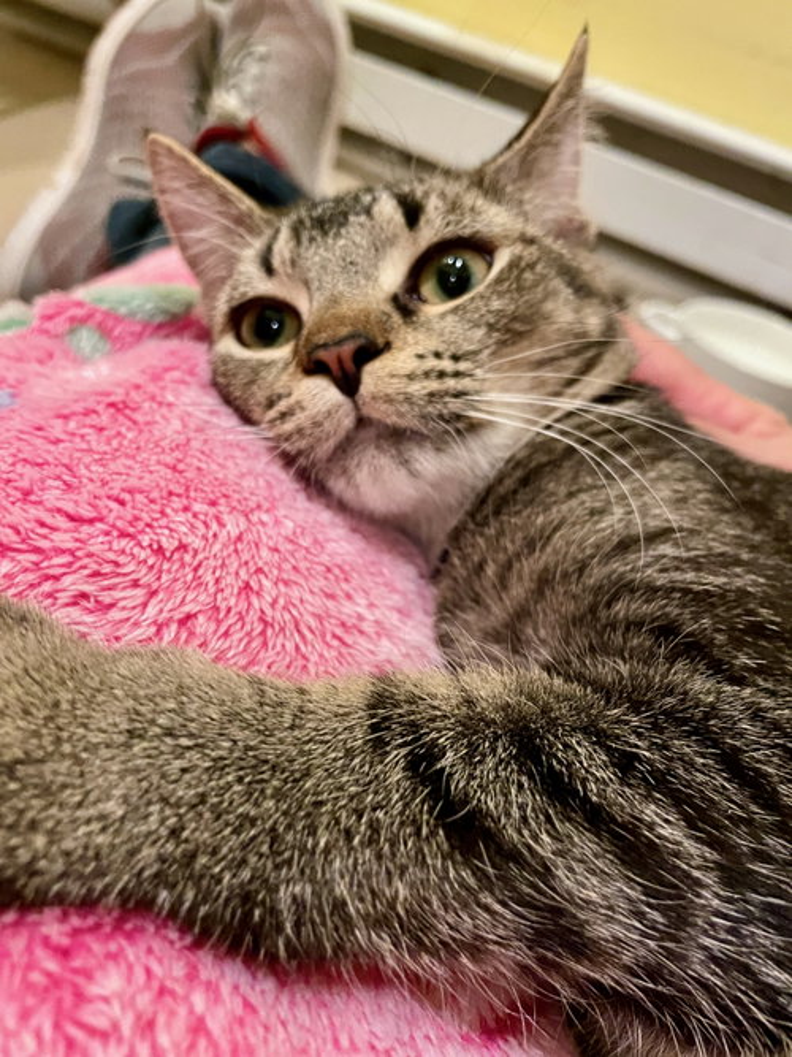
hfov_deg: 53.0
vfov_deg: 67.3
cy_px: 528
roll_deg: -14.7
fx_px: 793
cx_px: 396
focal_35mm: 26
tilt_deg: -38.4
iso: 500
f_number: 1.6
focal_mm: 4.2
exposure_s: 1/40
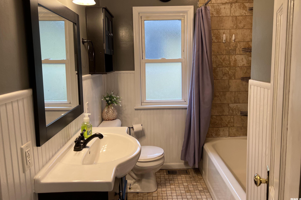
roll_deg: +1.9
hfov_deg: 65.5
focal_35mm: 28
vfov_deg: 46.3
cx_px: 150
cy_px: 87
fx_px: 234
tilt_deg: -6.8
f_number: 1.5
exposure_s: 1/60
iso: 80
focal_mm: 5.7
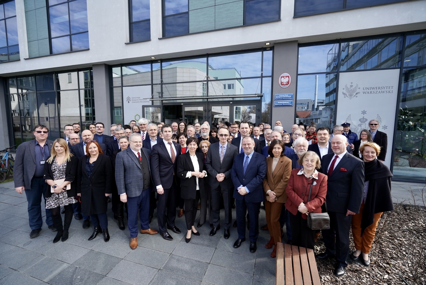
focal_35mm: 16
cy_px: 142
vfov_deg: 73.8
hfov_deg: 96.7
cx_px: 213
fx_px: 189
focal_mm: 16
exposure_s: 1/500
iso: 400
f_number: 5.6
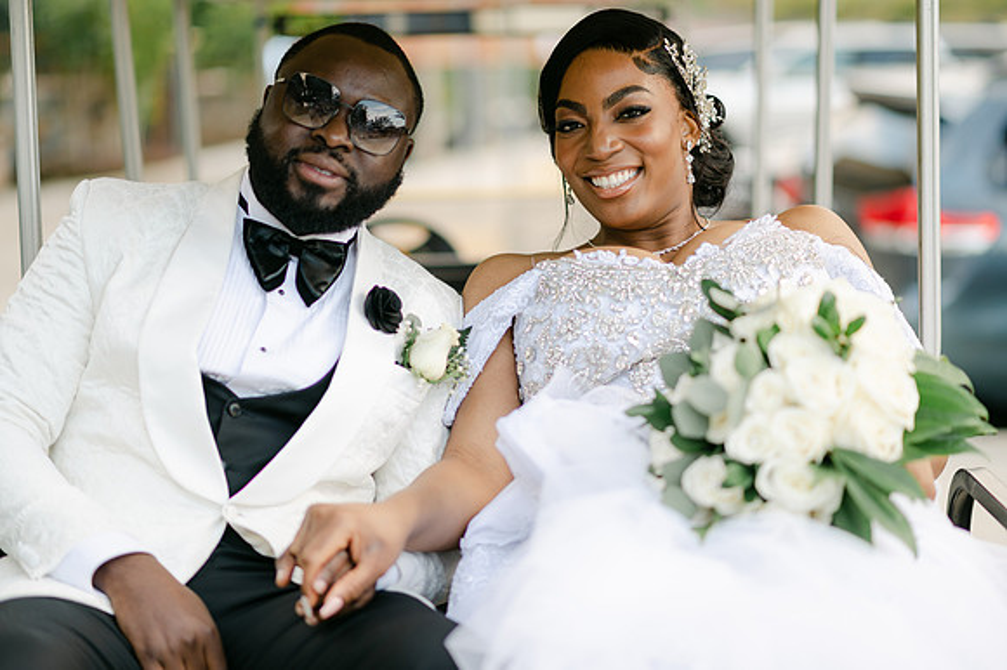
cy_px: 335
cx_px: 504
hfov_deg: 23.9
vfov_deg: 16.1
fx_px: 2376
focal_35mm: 85
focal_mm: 85
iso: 100
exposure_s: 1/320
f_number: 2
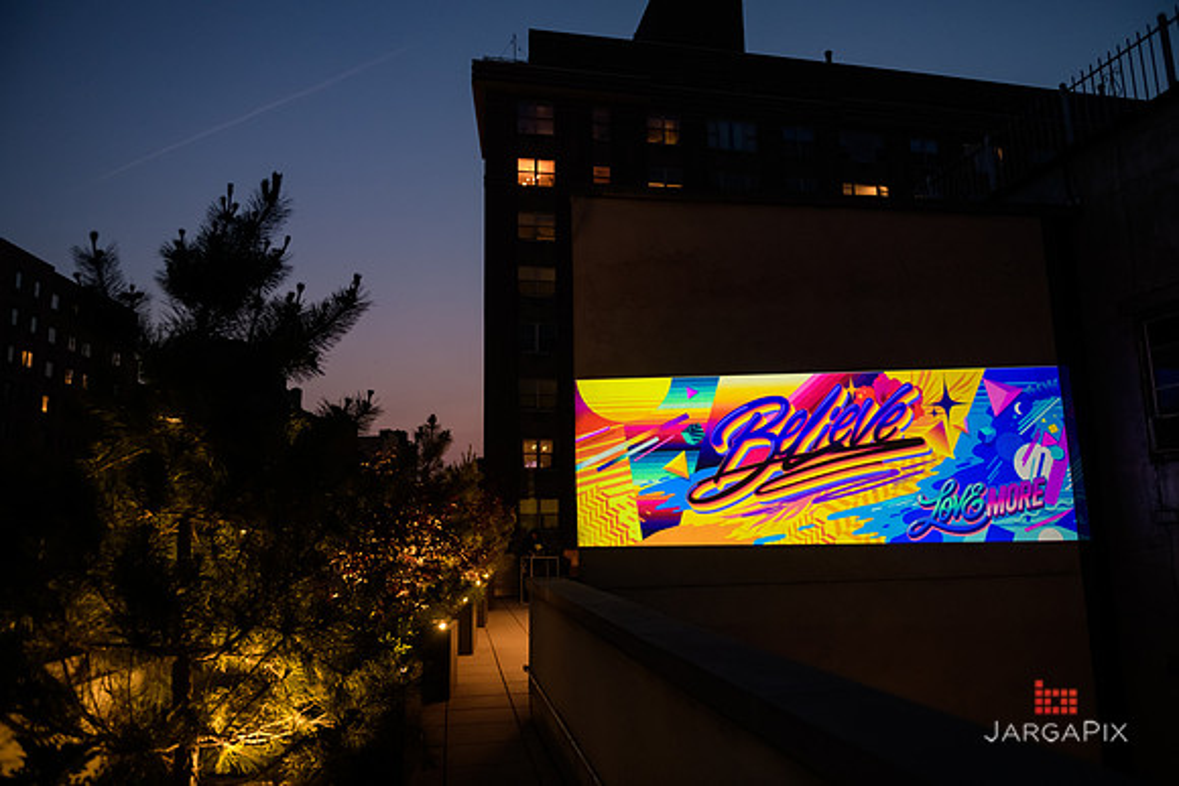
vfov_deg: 53.2
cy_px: 393
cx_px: 590
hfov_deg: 73.7
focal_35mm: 24
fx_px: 786
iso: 1250
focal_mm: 24
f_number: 3.2
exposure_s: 1/125
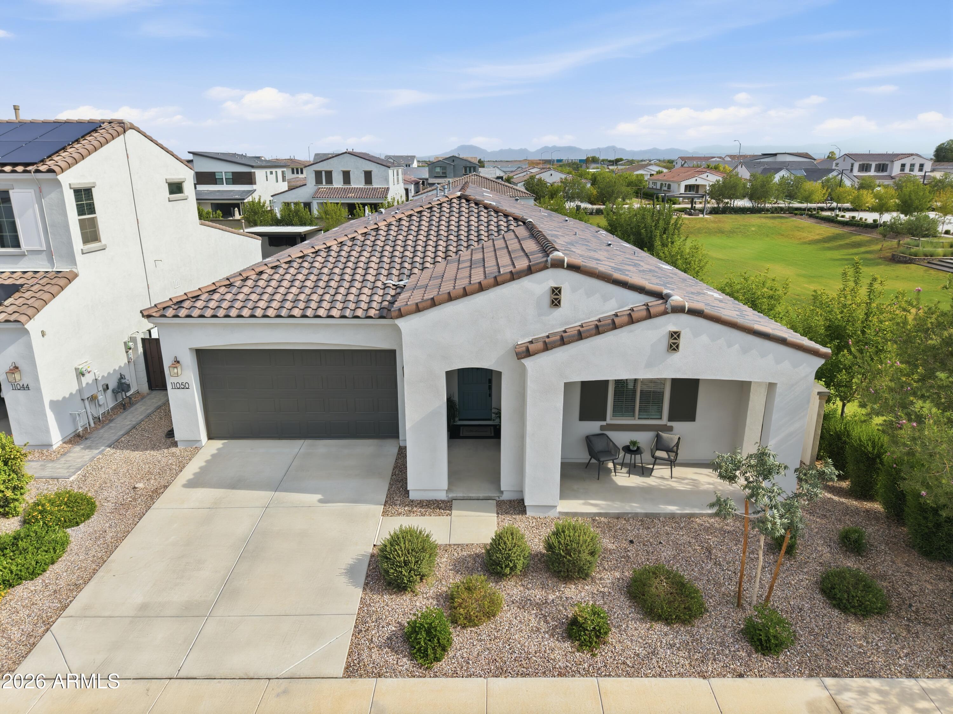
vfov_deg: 56.8
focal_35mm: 24
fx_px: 661
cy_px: 357
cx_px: 476
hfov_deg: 71.6
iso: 250
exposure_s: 1/5000
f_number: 1.8
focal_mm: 8.7
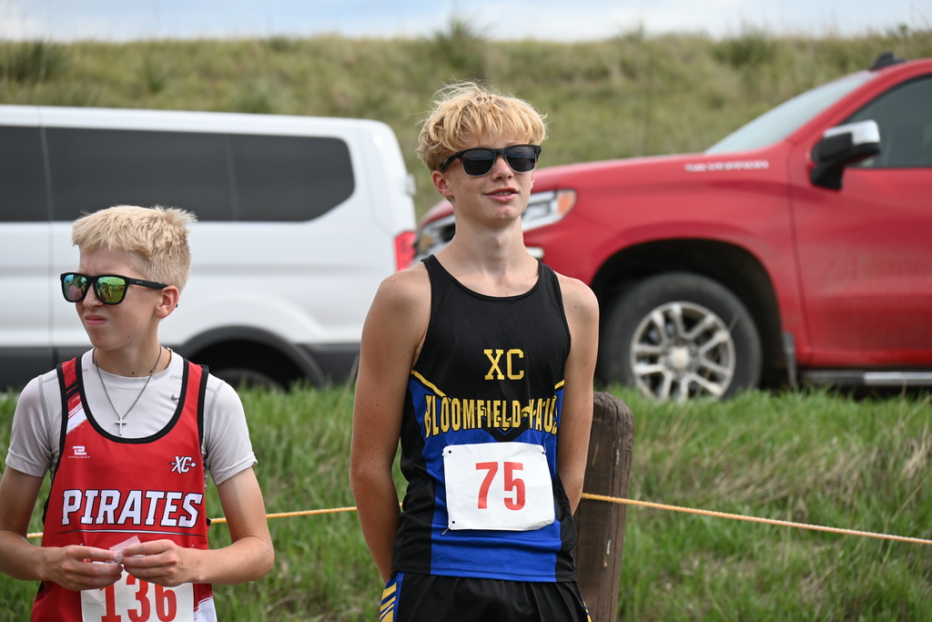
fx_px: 4855
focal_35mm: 188
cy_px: 311
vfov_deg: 7.3
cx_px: 466
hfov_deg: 11.0
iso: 100
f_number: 6.3
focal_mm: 125
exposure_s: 1/320
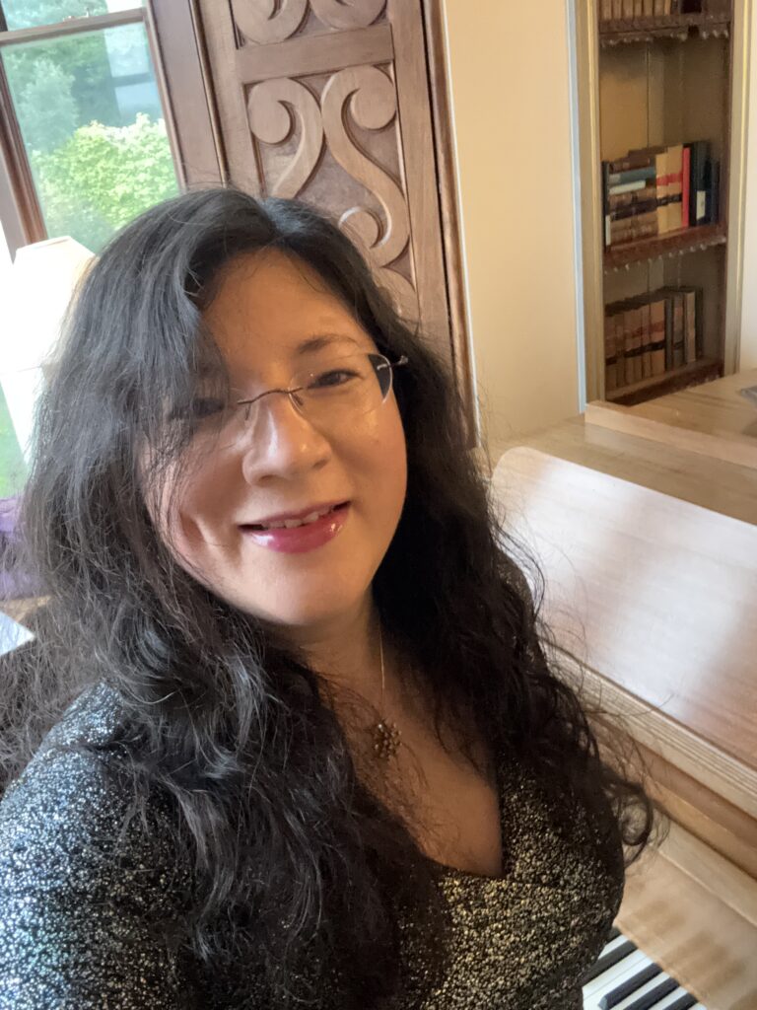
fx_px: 875
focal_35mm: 30
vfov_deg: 60.0
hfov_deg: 46.8
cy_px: 505
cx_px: 378
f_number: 1.9
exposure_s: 1/20
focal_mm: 2.69
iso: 640
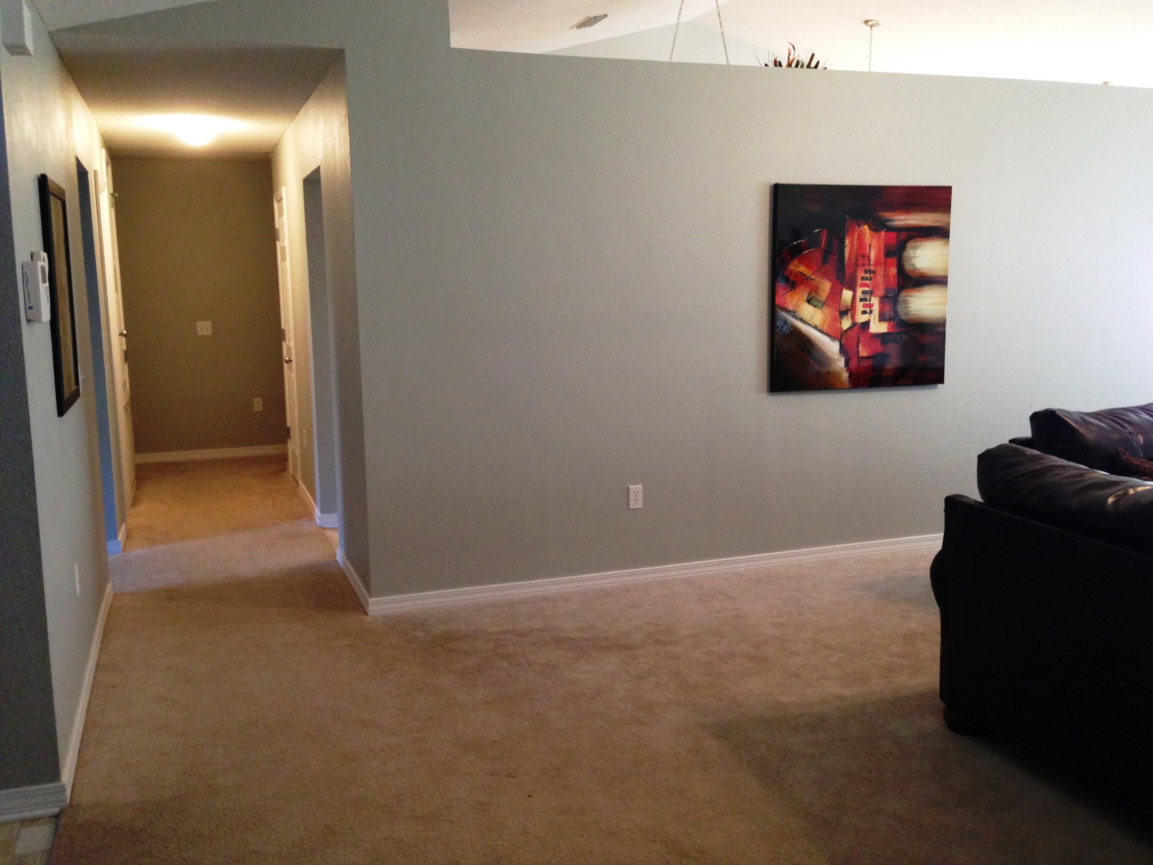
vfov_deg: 42.9
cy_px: 432
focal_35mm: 33
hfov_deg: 55.4
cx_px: 576
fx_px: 1099
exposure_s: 1/20
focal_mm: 4.12
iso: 200
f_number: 2.4
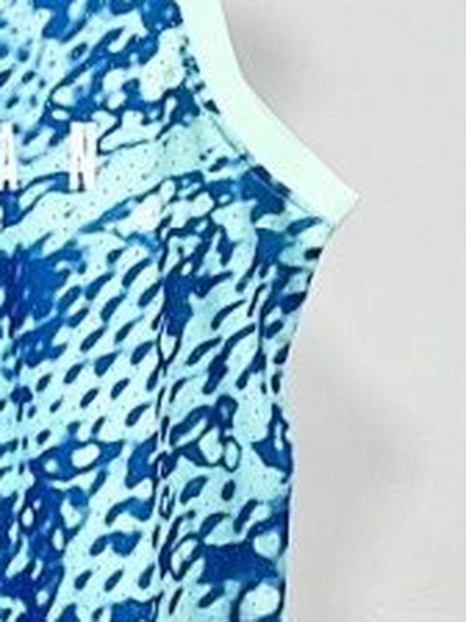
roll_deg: +1.7
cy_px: 228
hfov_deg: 15.5
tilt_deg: -2.4
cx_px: -22
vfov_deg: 21.0
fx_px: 1669
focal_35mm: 93
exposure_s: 1/427
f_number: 1.5
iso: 50
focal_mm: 5.7
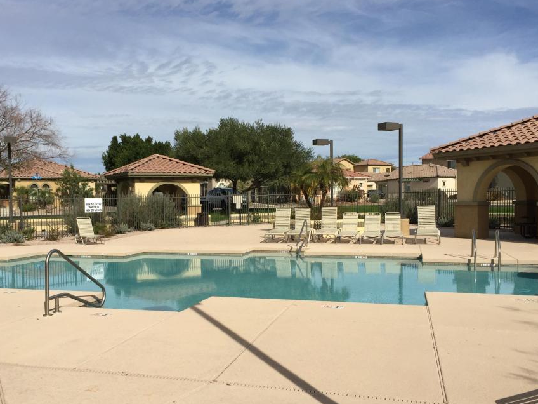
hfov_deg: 52.5
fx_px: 544
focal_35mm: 35
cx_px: 240
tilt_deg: -3.8
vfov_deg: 40.6
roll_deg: +0.3
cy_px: 227
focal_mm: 4.15
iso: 32
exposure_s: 1/3597
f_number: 2.2
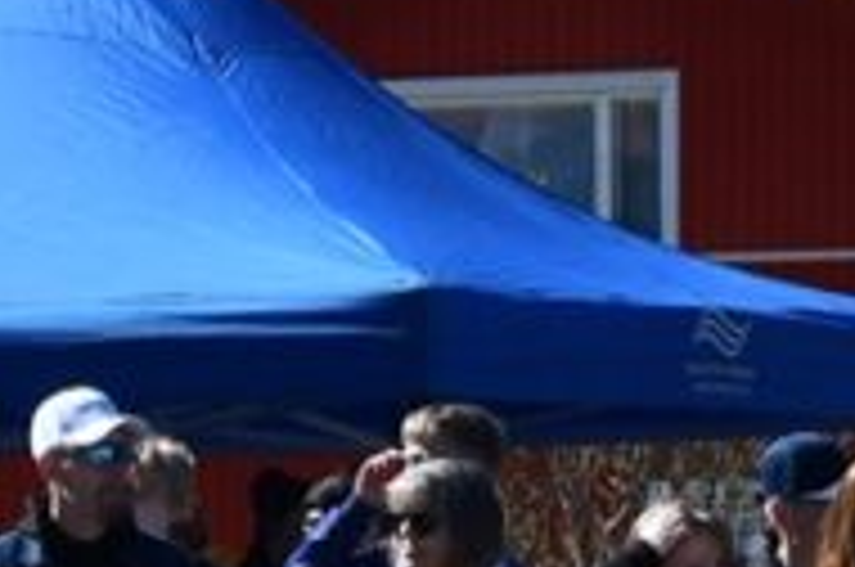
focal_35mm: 443
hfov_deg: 4.6
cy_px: 677
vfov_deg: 3.1
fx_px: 10503
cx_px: -436
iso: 640
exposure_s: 1/800
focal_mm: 55
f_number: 14
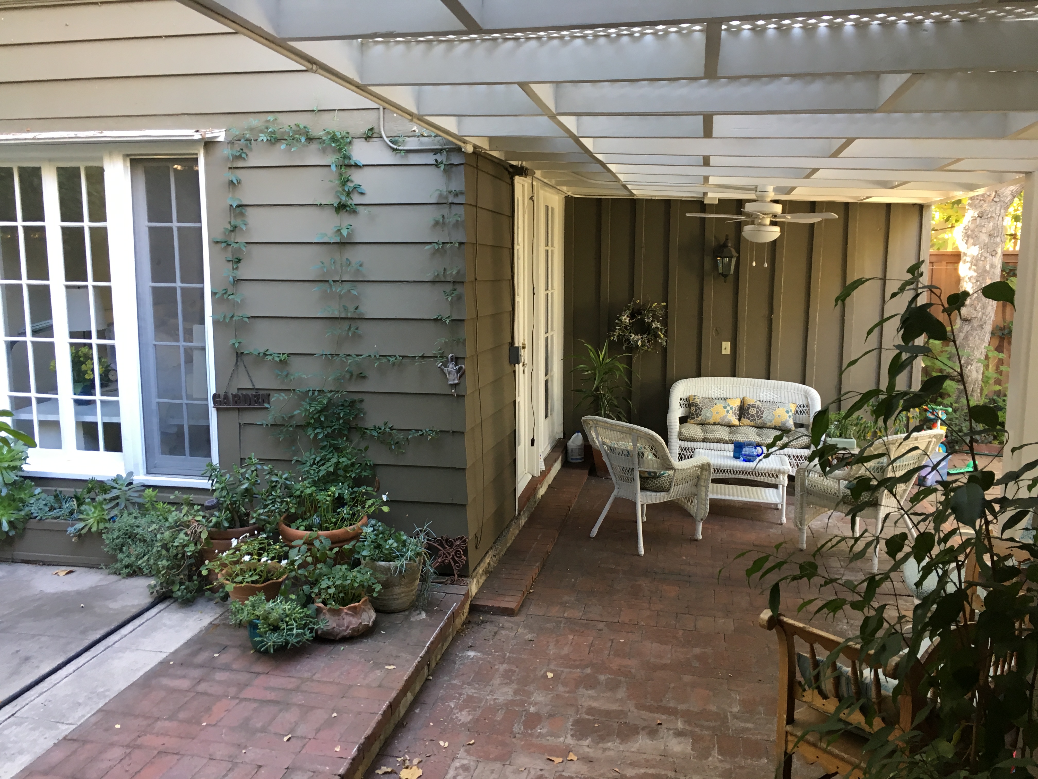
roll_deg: +0.6
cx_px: 519
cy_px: 390
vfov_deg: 48.2
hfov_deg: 61.7
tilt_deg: -8.2
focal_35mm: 29
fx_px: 870
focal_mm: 4.15
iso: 64
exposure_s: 1/30
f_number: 2.2
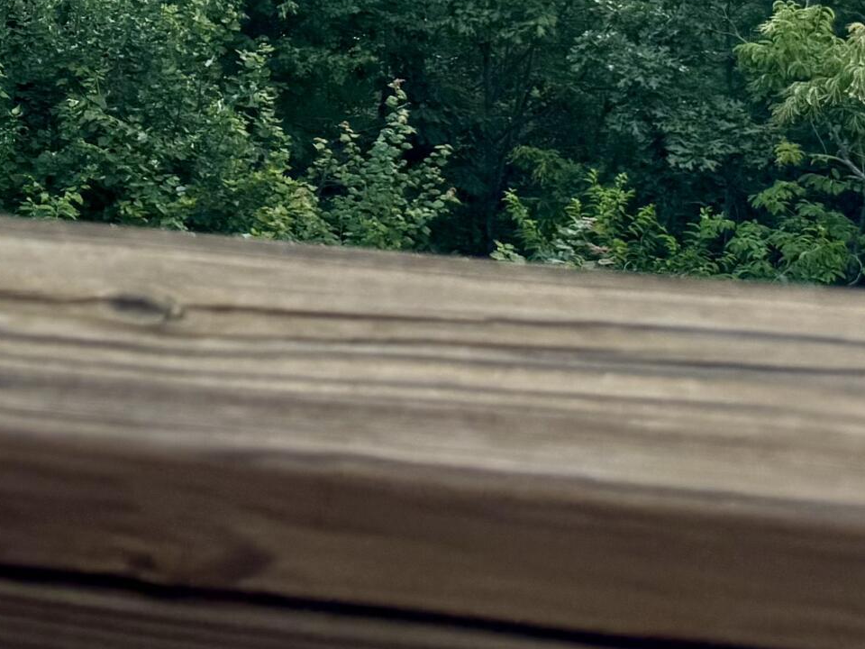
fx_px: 1874
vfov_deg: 17.6
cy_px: -327
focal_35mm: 75
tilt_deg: -7.4
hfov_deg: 21.7
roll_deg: -2.2
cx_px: -428
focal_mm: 6.76
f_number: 1.78
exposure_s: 1/1366
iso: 80
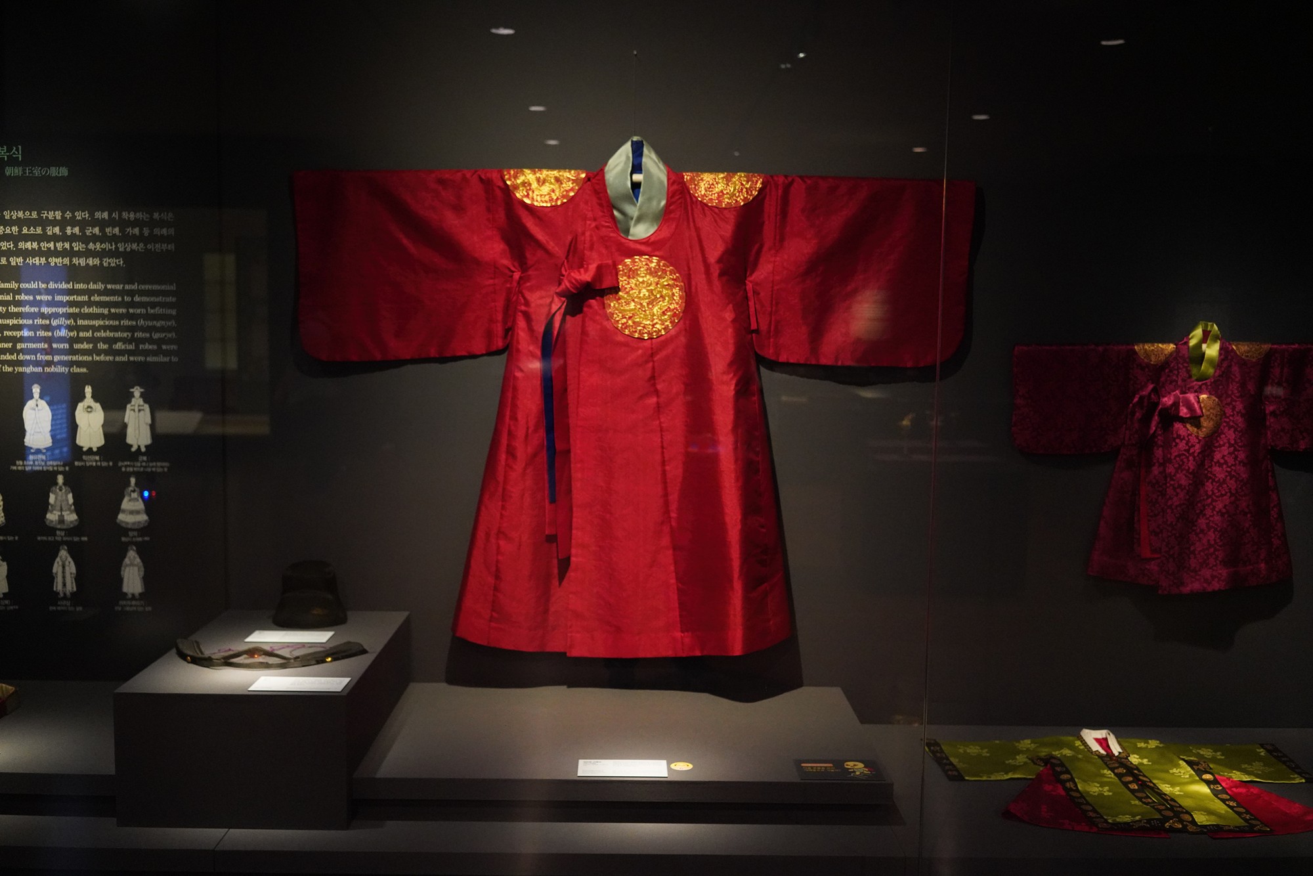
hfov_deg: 54.4
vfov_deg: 37.9
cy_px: 438
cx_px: 656
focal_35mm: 35
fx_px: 1277
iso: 6400
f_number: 2.8
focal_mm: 35
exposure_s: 1/80
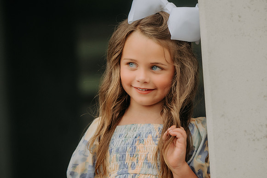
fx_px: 1445
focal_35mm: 195
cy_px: 89
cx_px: 134
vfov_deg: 7.0
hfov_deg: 10.6
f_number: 2.8
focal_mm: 130
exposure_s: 1/320
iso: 200
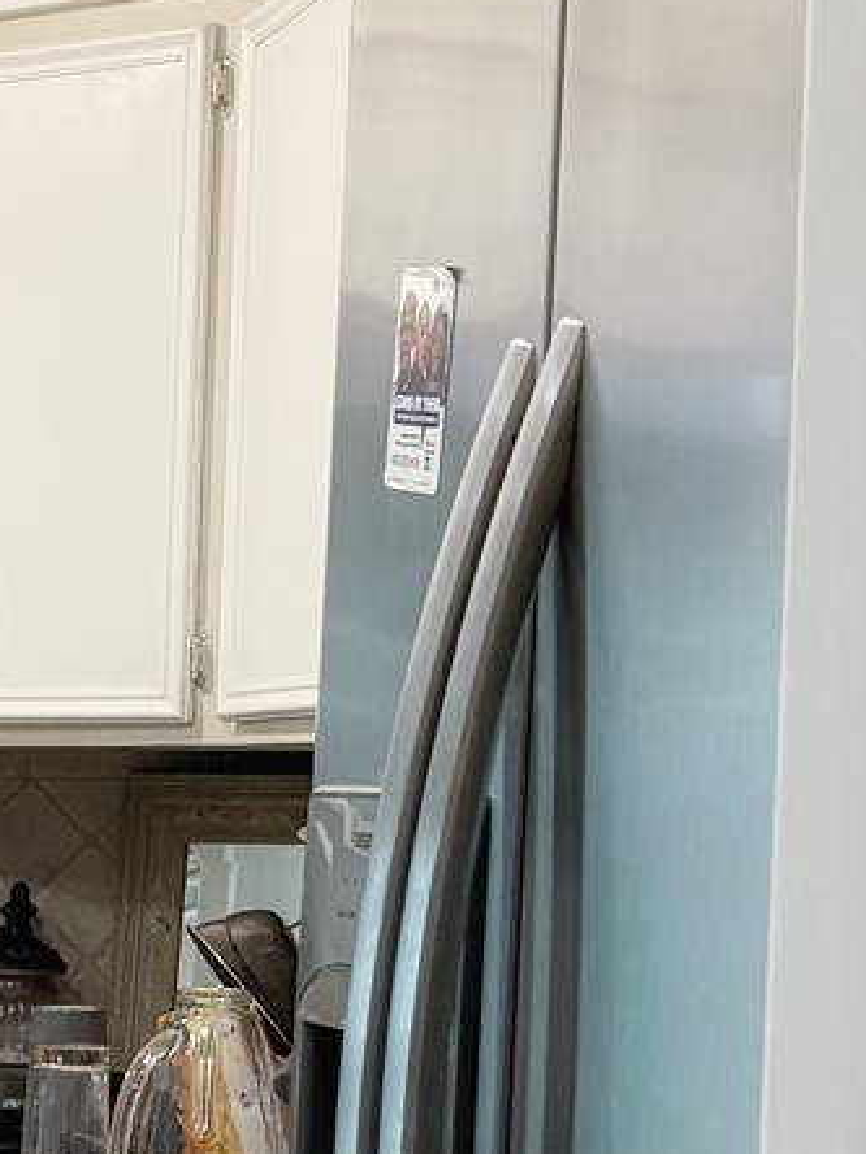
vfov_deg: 16.1
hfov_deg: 11.6
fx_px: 4003
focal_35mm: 120
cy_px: 1149
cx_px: -606
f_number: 1.6
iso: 125
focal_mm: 5.96
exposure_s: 1/60
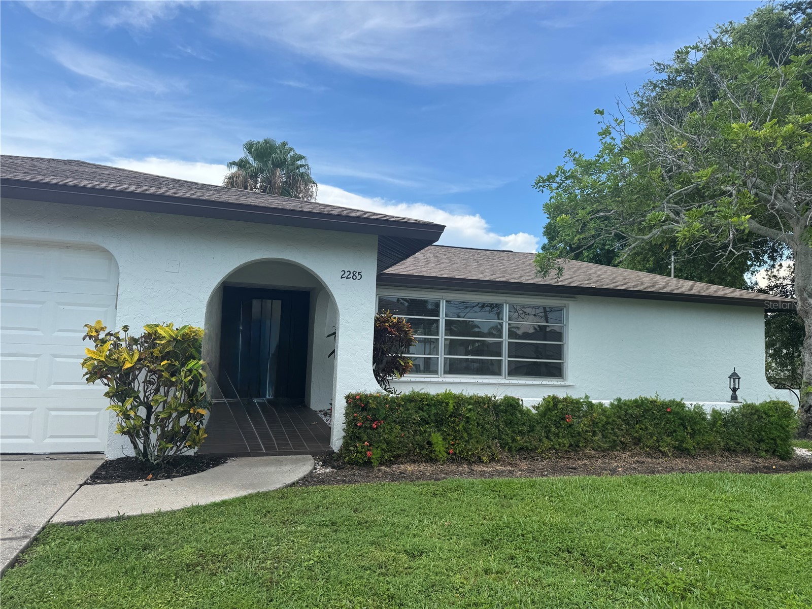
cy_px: 304
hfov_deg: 71.6
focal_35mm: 24
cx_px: 406
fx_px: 563
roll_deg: -2.1
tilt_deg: +3.5
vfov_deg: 56.8
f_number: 1.78
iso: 80
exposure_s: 1/2105
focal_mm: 6.76
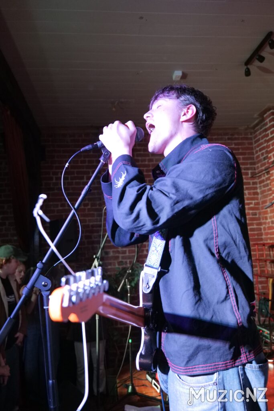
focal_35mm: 28
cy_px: 206
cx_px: 137
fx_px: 320
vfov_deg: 65.5
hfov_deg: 46.4
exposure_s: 1/25
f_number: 4
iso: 6400
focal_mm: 28
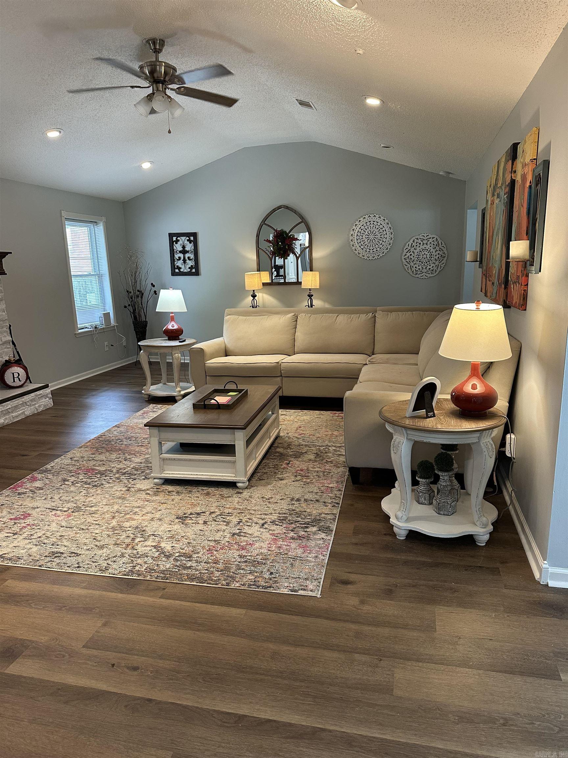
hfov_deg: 56.8
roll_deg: +1.0
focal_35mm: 24
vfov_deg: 71.6
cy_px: 379
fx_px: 525
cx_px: 284
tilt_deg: -12.5
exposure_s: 1/60
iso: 320
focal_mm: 6.86
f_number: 1.78
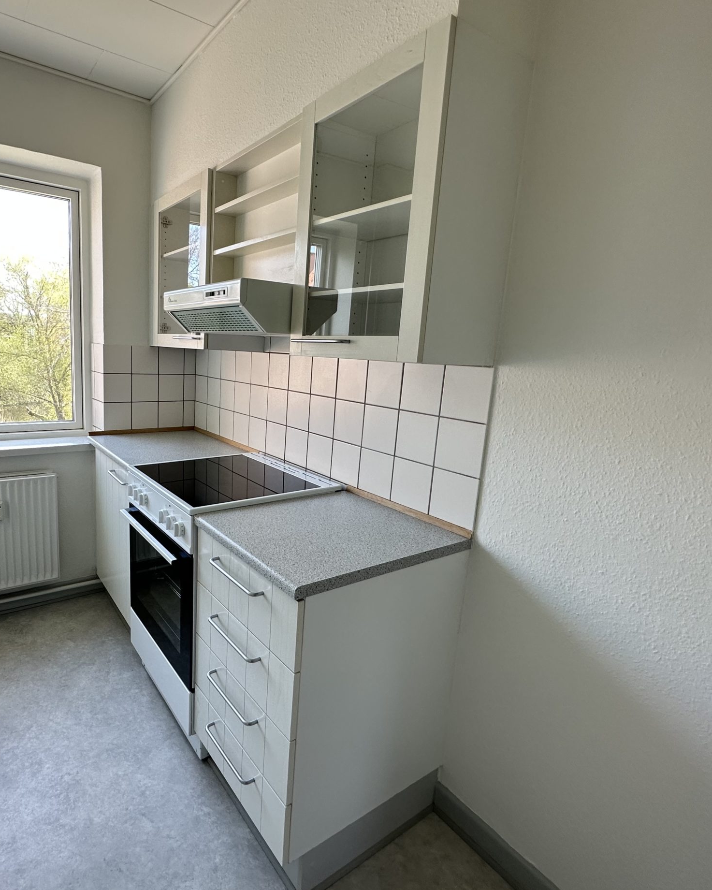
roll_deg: -2.5
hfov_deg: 69.4
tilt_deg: -11.2
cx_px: 256
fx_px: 500
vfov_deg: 83.3
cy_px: 439
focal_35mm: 19
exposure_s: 1/99
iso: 125
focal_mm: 2.22
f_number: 2.2
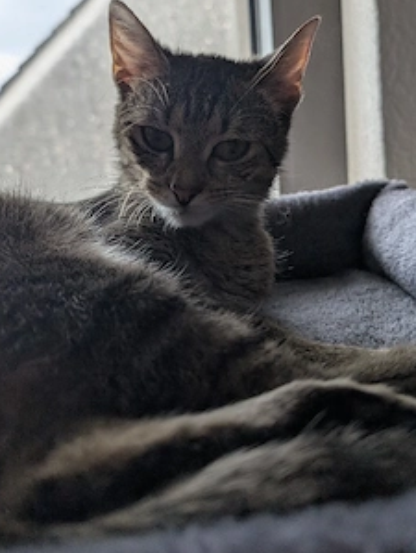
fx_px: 512
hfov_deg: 44.2
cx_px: 224
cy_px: 203
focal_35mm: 32
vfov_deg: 56.0
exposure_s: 1/139
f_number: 1.68
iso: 21
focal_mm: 6.9
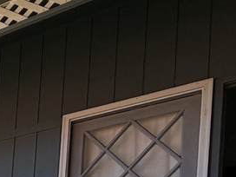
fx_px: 450
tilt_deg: +2.6
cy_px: 319
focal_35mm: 66
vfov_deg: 17.8
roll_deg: -5.0
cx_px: -259
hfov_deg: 17.8
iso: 50
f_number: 2.2
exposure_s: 1/502
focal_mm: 2.22
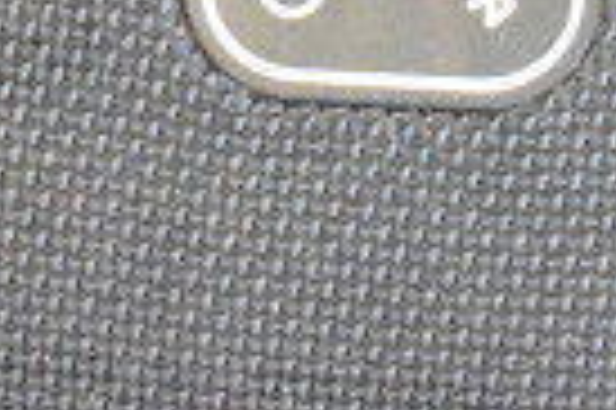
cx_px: 310
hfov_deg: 5.6
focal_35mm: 367
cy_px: -471
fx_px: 6276
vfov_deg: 3.7
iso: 25600
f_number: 5.6
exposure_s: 1/100
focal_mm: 55
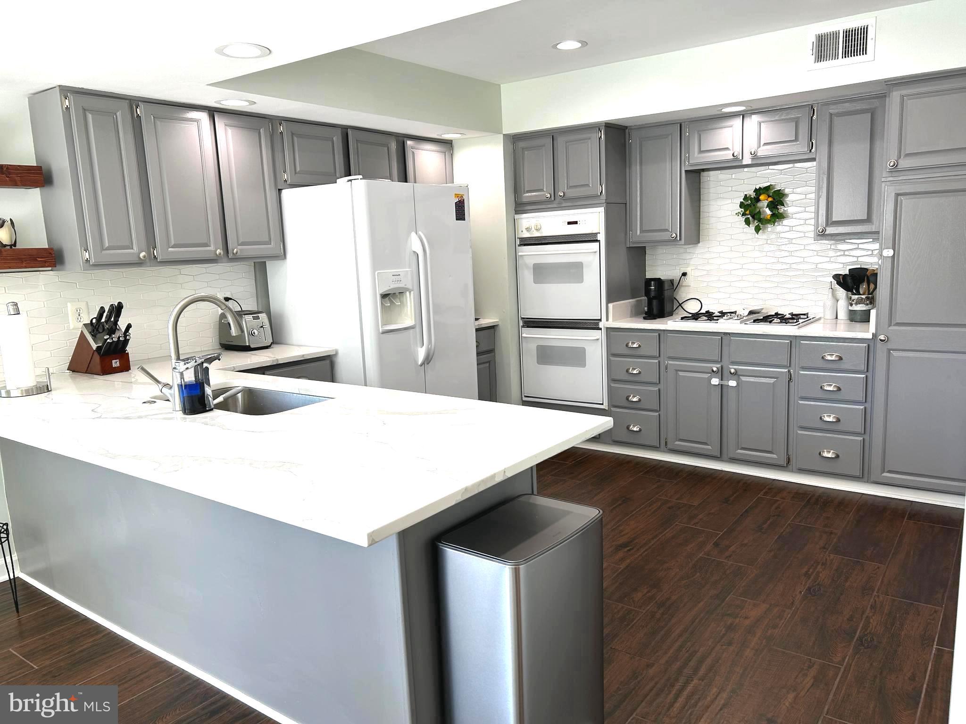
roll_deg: +1.8
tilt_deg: -9.7
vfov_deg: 53.1
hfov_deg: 67.3
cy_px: 362
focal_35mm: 26
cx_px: 483
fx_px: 726
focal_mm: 5.7
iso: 40
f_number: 1.5
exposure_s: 1/120
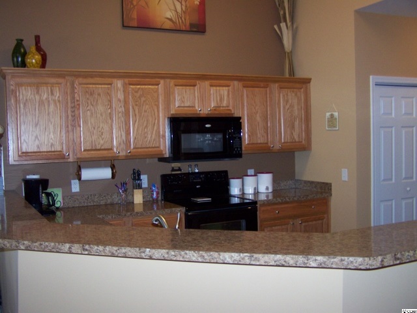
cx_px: 208
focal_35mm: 38
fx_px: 458
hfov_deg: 49.0
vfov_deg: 37.7
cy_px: 156
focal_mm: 6.3
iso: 160
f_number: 2.8
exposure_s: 1/60
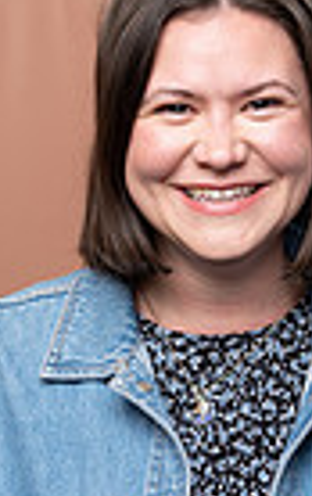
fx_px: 2285
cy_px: 352
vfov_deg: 12.3
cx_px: 262
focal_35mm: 169
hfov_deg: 7.8
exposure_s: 1/160
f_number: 4
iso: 320
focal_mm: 51
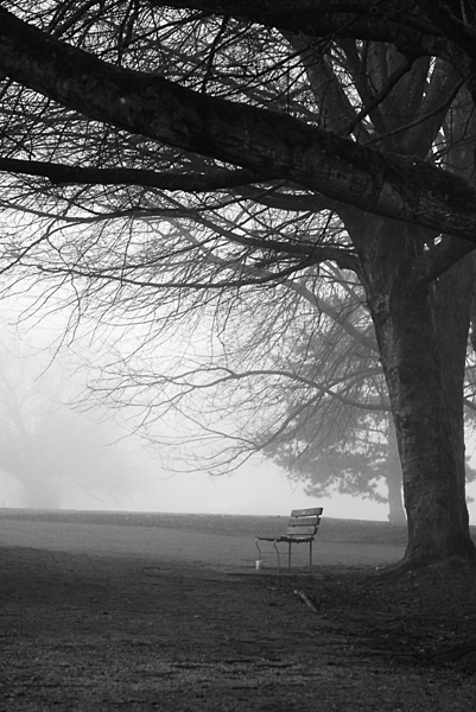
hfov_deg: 16.6
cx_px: 238
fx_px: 1633
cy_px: 356
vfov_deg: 24.6
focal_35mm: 82
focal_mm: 55
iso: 100
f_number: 4.5
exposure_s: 1/8
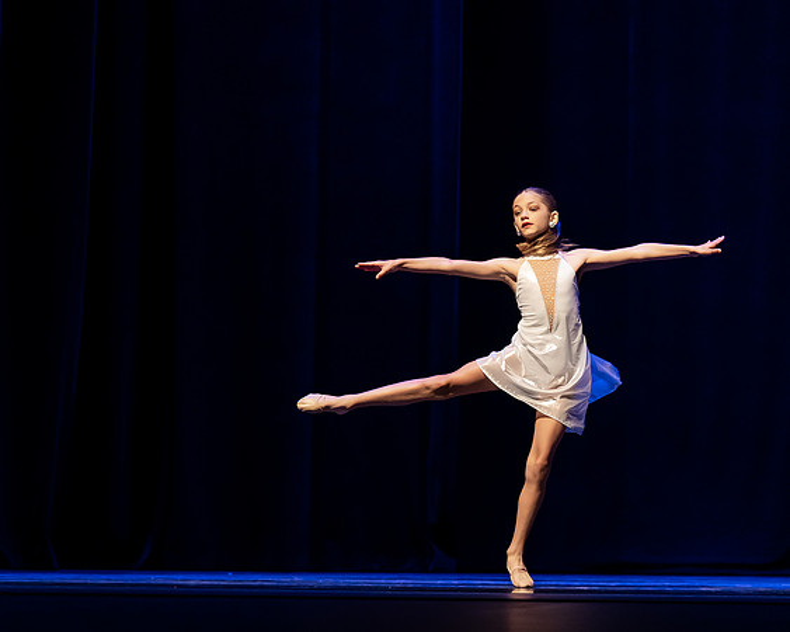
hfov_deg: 14.4
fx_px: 3125
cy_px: 410
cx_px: 540
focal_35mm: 134
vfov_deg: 11.5
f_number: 2.5
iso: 3200
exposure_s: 1/640
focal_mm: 67
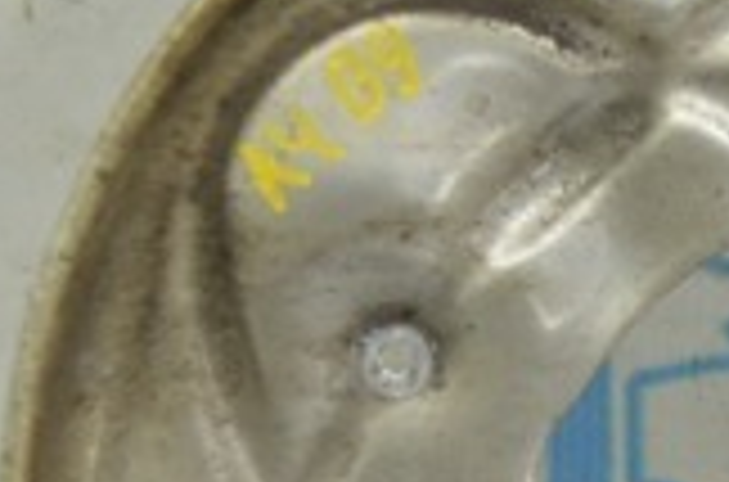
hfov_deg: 11.4
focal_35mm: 178
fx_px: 3594
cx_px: 850
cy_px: 529
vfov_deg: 7.6
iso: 400
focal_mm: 30
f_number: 5.6
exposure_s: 1/20
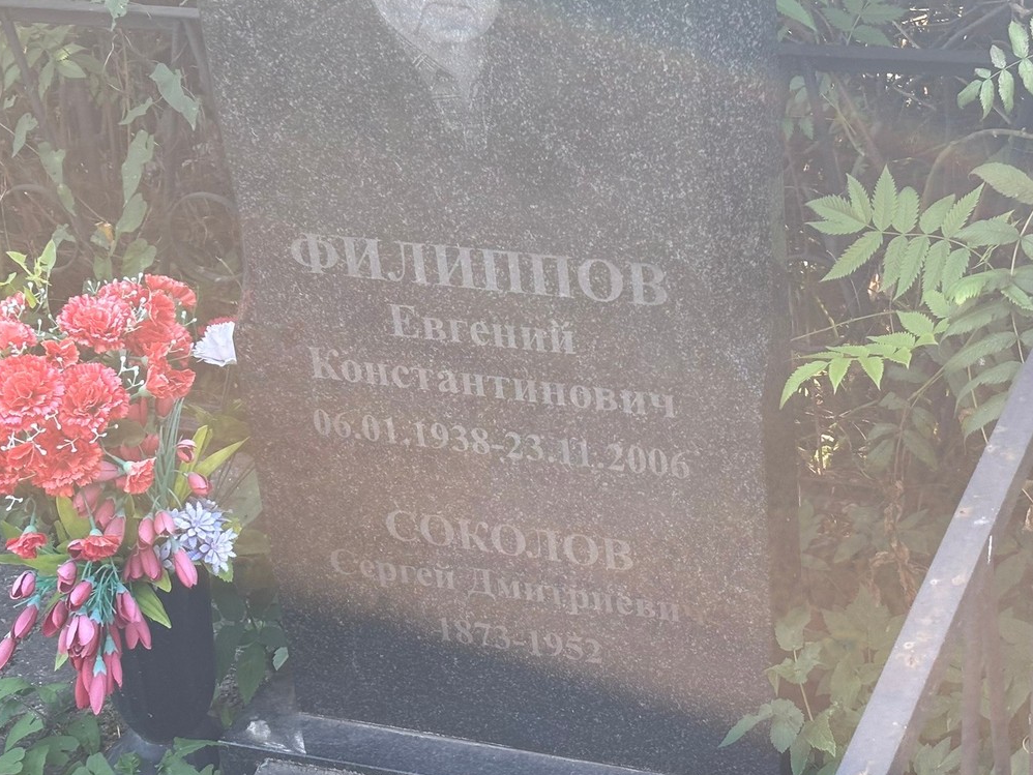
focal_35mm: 75
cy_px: 385
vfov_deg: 19.6
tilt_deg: -30.5
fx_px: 2239
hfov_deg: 25.9
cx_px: 602
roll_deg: +4.6
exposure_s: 1/149
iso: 25
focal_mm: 5.96
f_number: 1.6
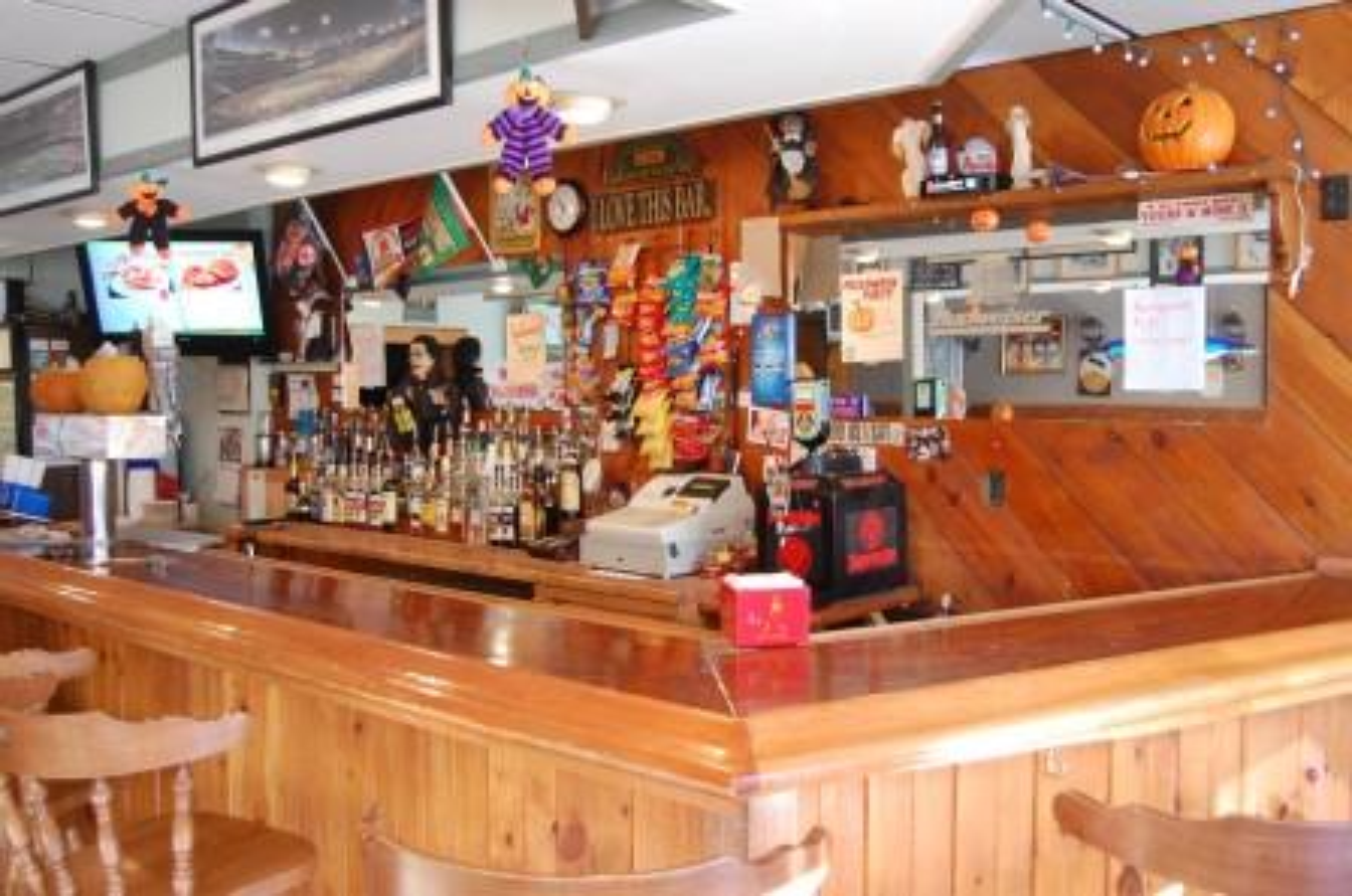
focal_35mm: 33
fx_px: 1237
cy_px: 448
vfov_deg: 39.8
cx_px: 676
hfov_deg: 57.3
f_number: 3.8
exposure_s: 1/30
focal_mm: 22
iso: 640
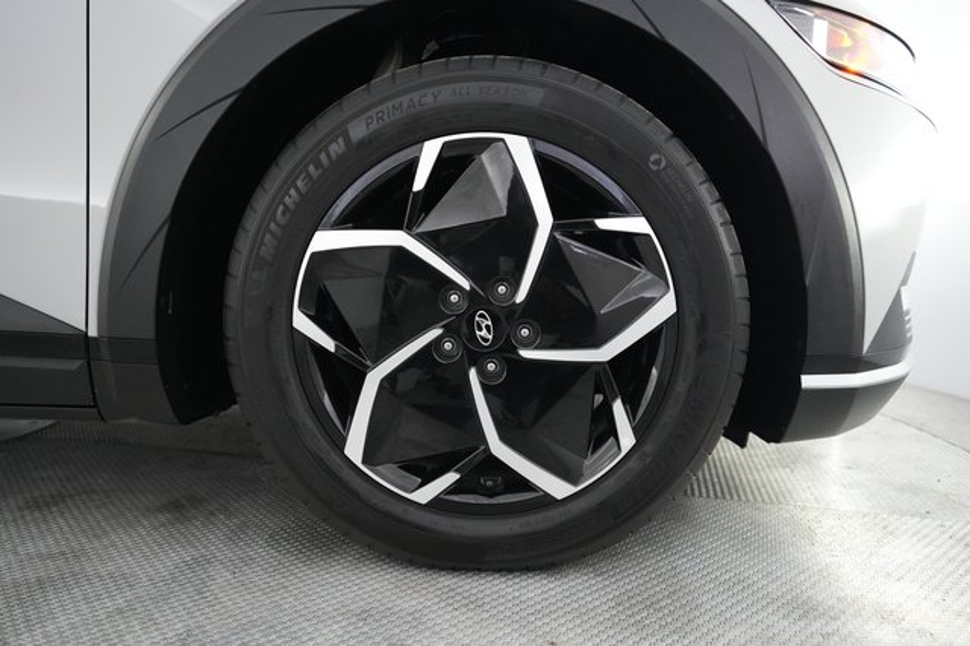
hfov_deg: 71.5
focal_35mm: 25
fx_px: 673
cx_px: 485
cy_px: 323
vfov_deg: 51.2
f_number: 2.8
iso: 5000
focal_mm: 25
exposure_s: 1/160
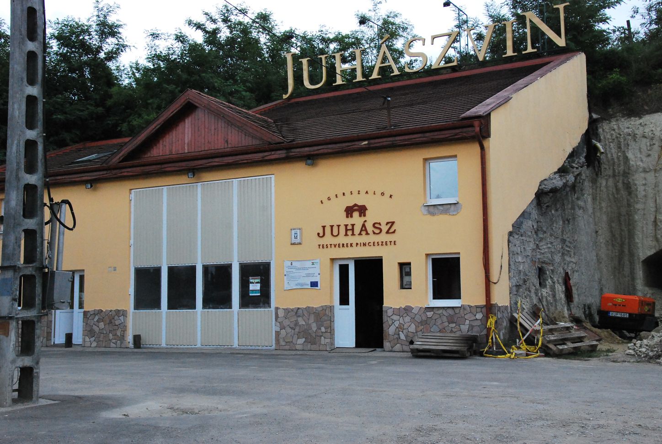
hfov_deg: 46.3
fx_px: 774
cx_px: 331
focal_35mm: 42
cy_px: 222
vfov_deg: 32.0
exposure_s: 1/640
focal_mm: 28
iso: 1600
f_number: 13
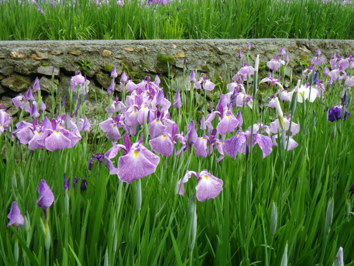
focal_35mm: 34
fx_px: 348
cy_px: 133
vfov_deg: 41.8
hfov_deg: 54.0
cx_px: 177
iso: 80
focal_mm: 6.1
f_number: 3.8
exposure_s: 1/50
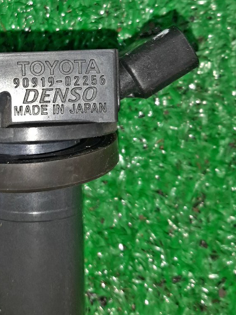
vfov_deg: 37.1
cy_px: 74
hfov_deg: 28.2
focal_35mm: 50
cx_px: 34
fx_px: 454
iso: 45
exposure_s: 1/50
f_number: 1.7
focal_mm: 3.93
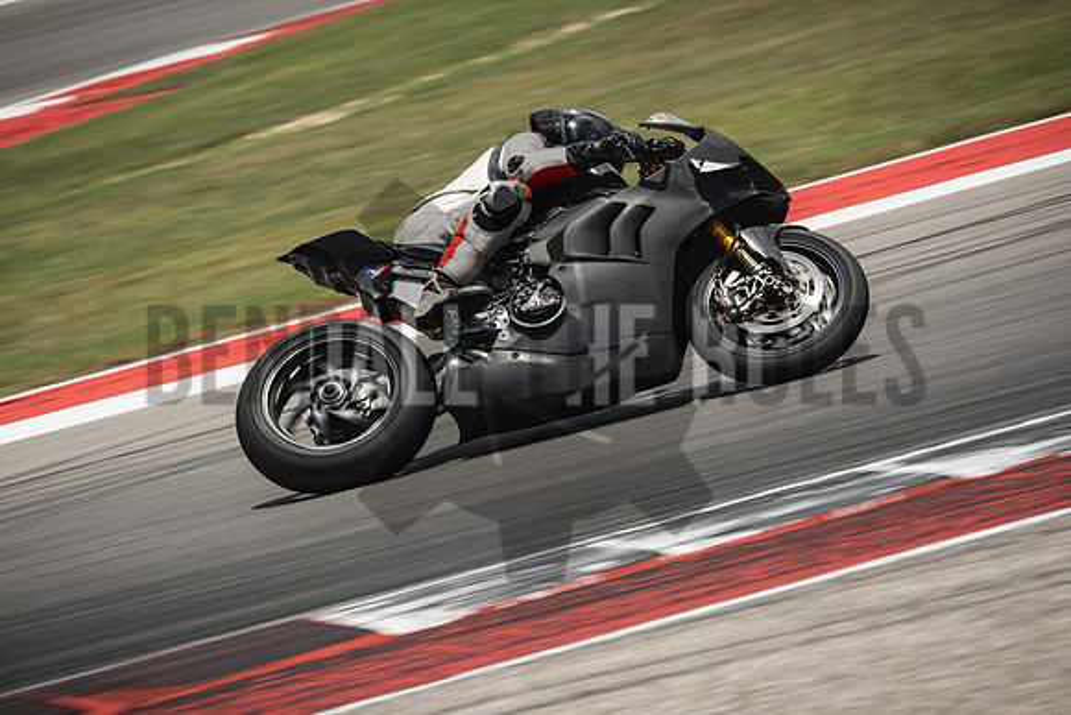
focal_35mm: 300
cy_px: 358
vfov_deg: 4.6
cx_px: 536
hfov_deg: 6.9
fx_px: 8927
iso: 125
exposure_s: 1/250
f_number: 8
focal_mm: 200
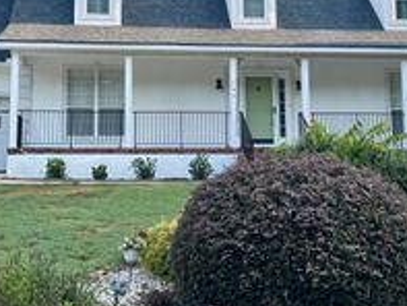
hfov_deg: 29.4
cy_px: 88
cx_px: 207
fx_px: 776
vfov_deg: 22.1
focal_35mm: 66
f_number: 1.6
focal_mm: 5.96
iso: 50
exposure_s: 1/525
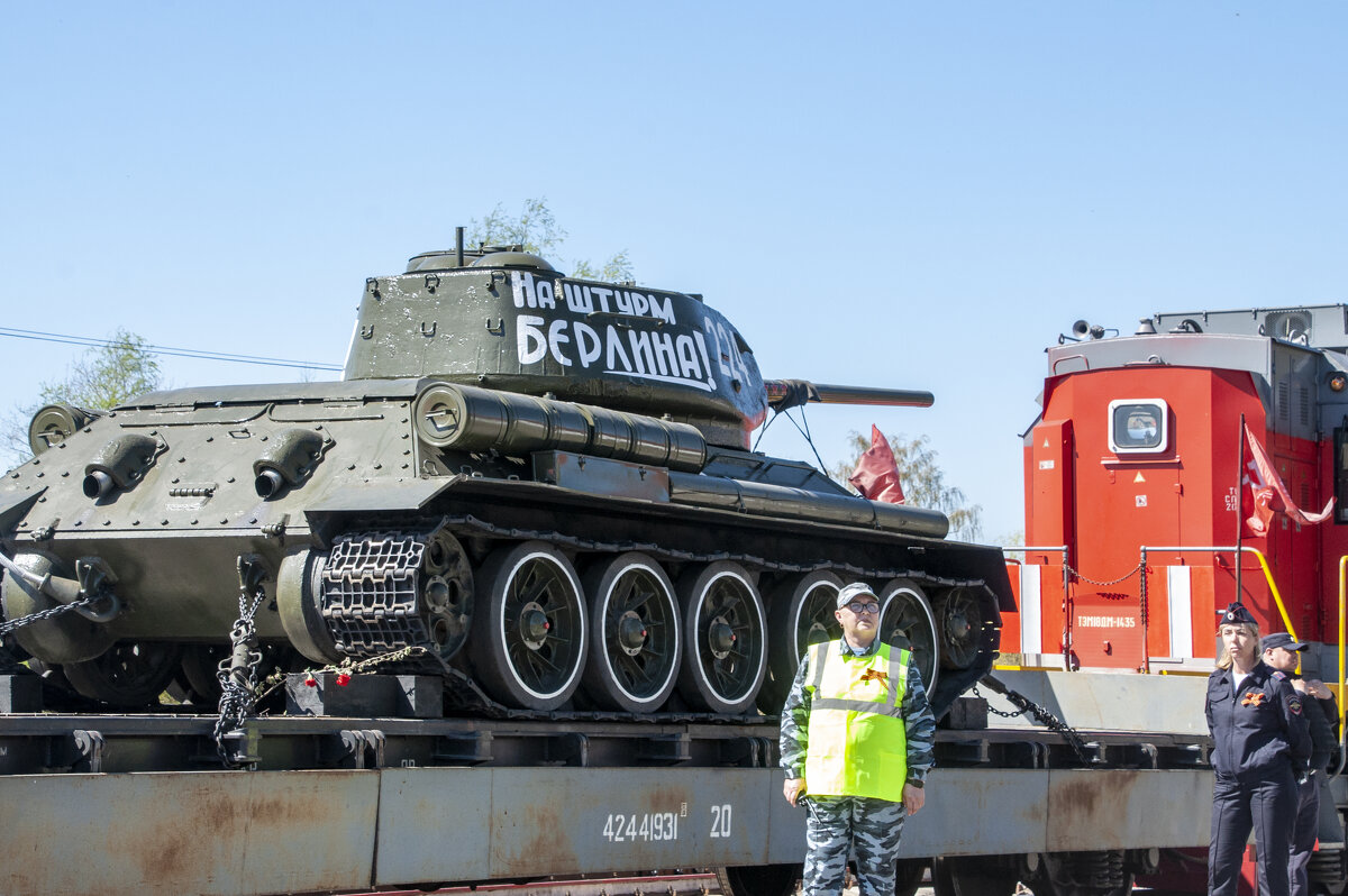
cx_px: 674
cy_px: 448
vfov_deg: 15.7
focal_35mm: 87
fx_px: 3255
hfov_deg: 23.4
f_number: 11
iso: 640
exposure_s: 1/500
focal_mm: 58
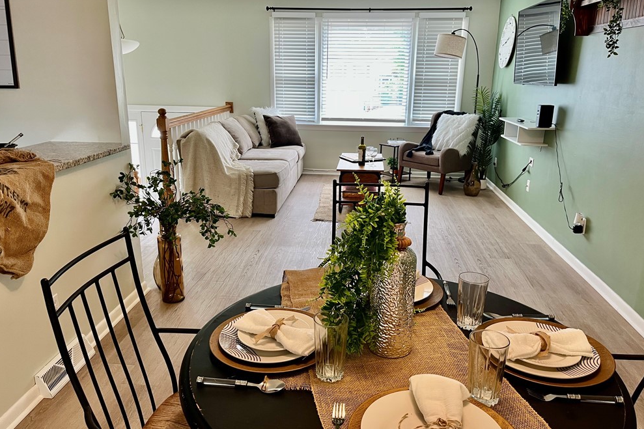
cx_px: 316
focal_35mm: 28
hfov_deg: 65.5
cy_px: 221
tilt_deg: -16.4
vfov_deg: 46.4
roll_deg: -0.5
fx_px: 501
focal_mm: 5.1
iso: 80
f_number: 1.6
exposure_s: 1/60
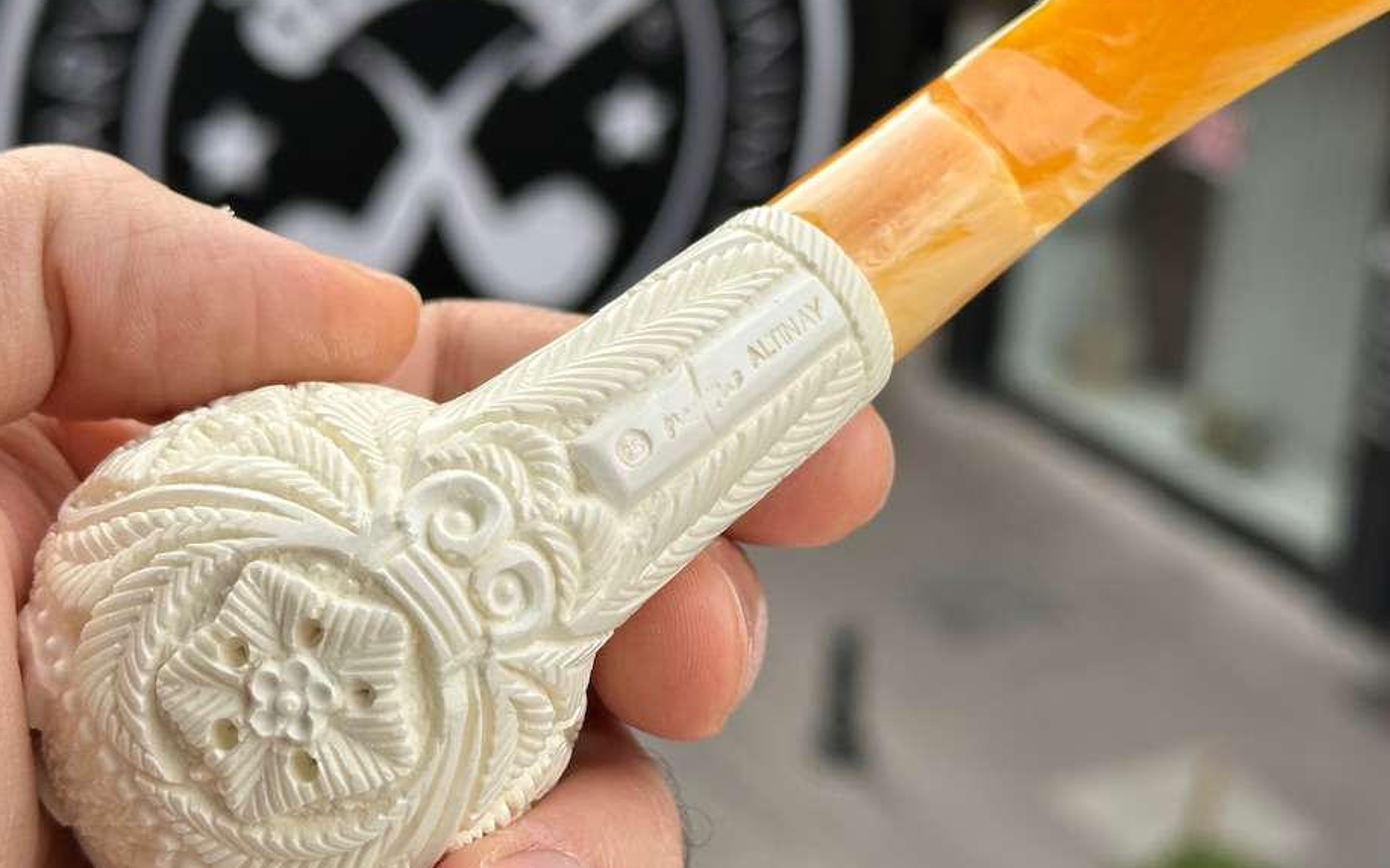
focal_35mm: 71
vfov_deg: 18.3
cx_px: 699
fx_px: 2689
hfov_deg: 29.0
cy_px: 367
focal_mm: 6.86
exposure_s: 1/803
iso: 64
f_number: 1.78
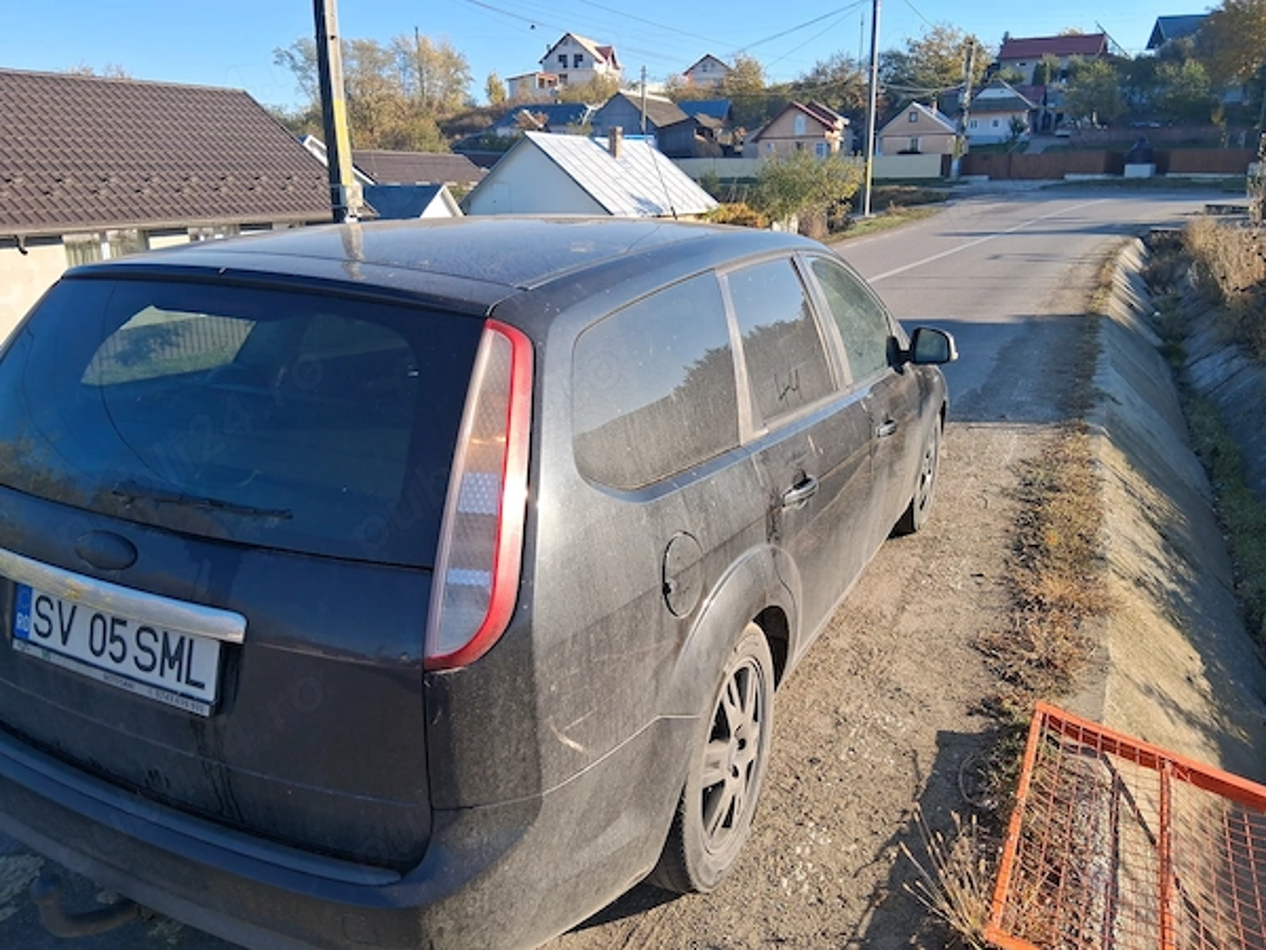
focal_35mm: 26
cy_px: 475
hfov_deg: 67.3
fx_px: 951
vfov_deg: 53.1
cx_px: 633
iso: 25
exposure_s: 1/316
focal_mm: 3.98
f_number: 1.8
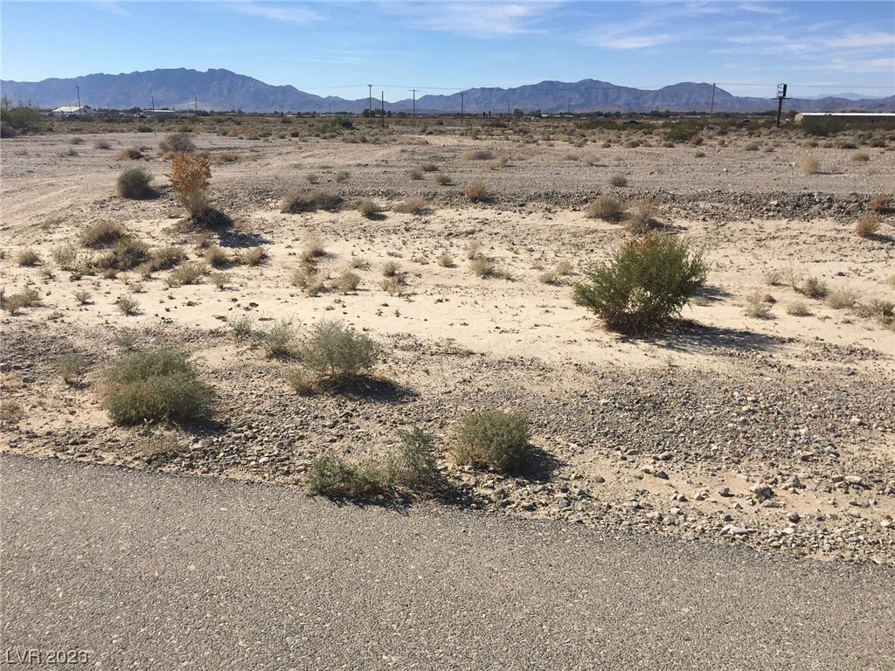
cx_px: 448
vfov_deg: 48.2
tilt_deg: -16.7
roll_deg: -0.4
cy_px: 336
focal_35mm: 29
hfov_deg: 61.7
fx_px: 750
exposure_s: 1/2959
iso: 25
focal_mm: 4.15
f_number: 2.2
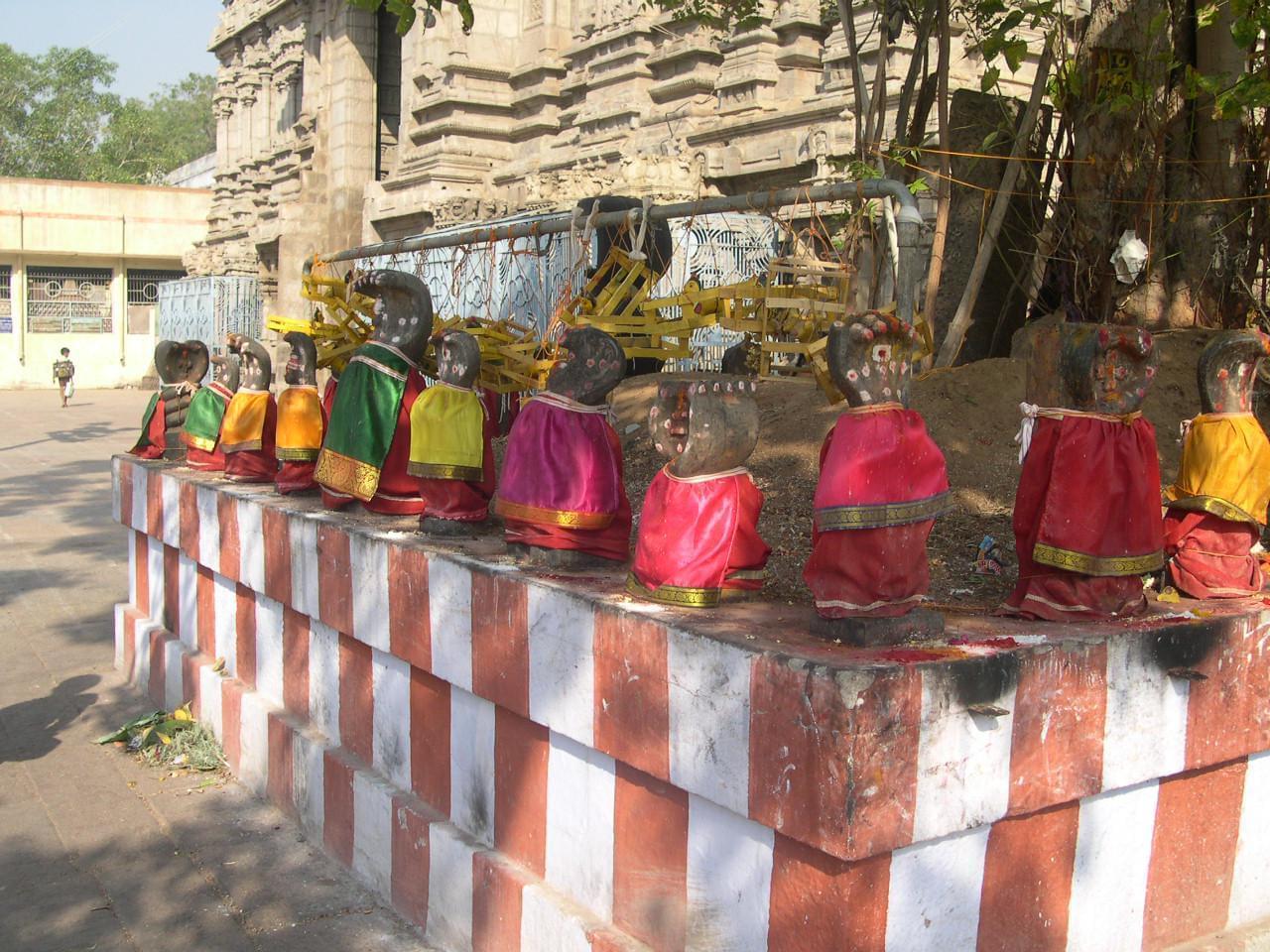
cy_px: 476
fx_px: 1394
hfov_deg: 49.0
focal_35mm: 38
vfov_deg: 37.7
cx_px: 635
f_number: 7.6
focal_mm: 8
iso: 100
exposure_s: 1/84.9
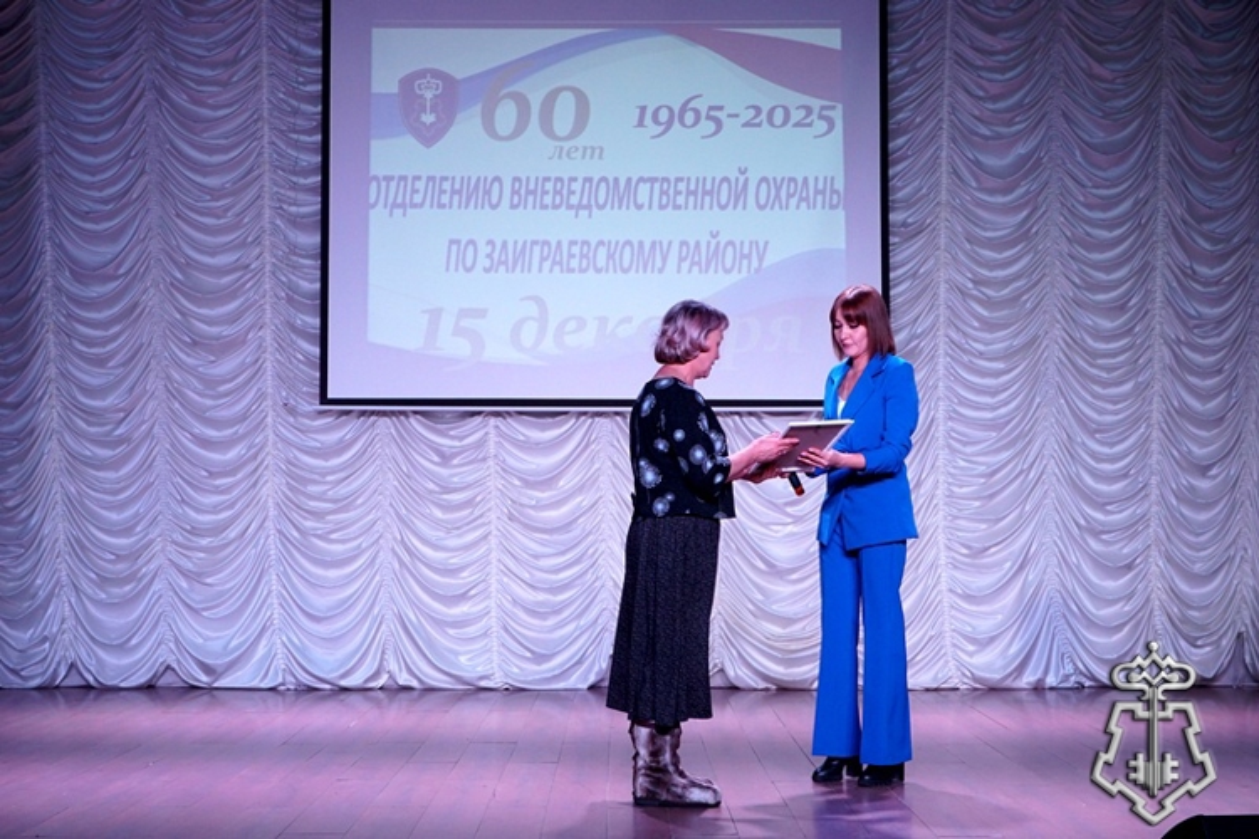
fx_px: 1679
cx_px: 630
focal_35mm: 48
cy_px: 420
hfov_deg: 41.1
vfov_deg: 28.1
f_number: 4.5
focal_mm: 32
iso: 400
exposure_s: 1/160
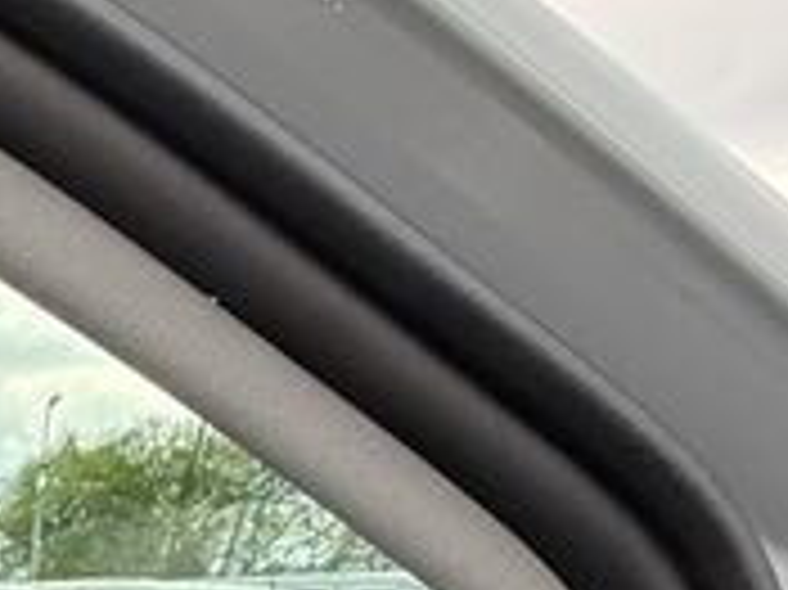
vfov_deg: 13.9
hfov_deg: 18.7
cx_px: -617
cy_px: 1329
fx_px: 1865
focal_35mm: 82
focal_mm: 2.22
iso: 64
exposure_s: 1/121
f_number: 2.2
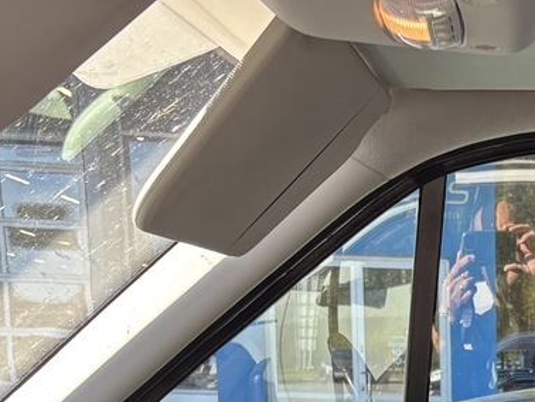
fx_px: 1531
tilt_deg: -13.7
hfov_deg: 18.3
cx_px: 722
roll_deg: -1.8
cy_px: 743
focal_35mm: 99
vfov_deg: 13.3
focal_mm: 5.96
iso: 40
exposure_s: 1/163
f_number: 1.6
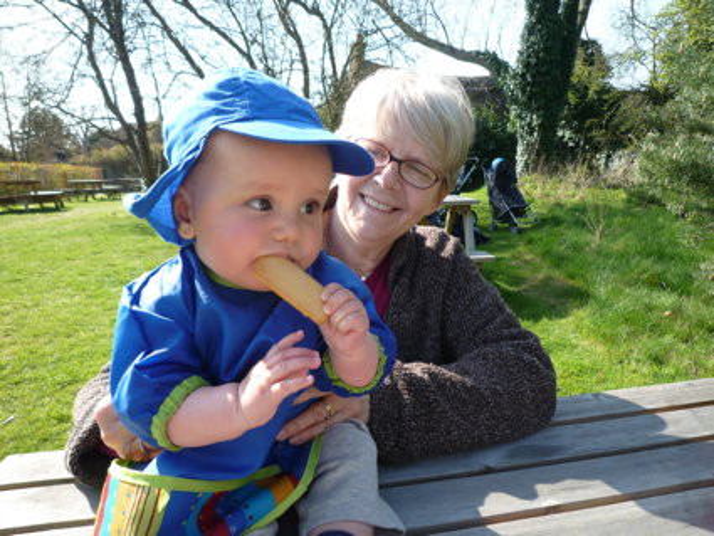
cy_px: 268
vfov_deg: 54.9
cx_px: 357
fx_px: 516
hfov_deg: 69.4
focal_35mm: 25
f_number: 2.8
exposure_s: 1/400
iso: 100
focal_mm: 4.4
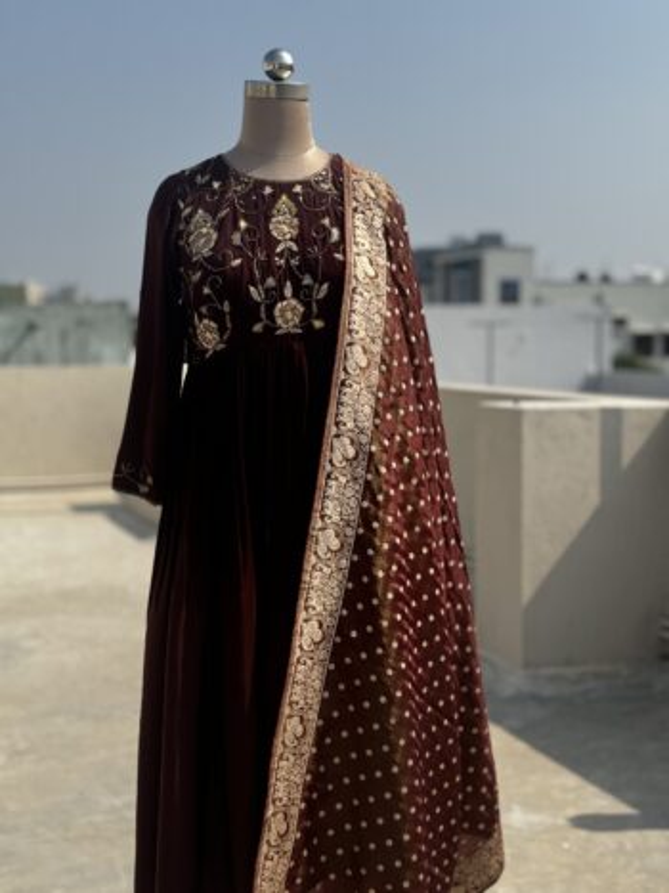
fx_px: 1237
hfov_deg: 30.3
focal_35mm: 48
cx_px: 334
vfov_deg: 39.7
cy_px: 446
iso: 64
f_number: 1.78
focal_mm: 6.76
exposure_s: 1/4310
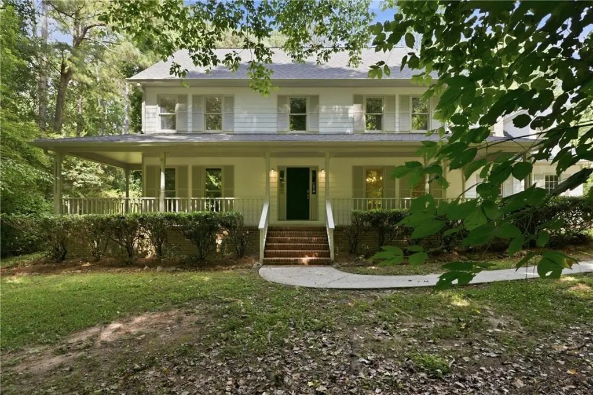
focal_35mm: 16
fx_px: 272
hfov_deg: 95.0
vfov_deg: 72.0
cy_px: 198
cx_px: 296
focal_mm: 11
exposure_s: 1/30
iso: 100
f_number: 7.1
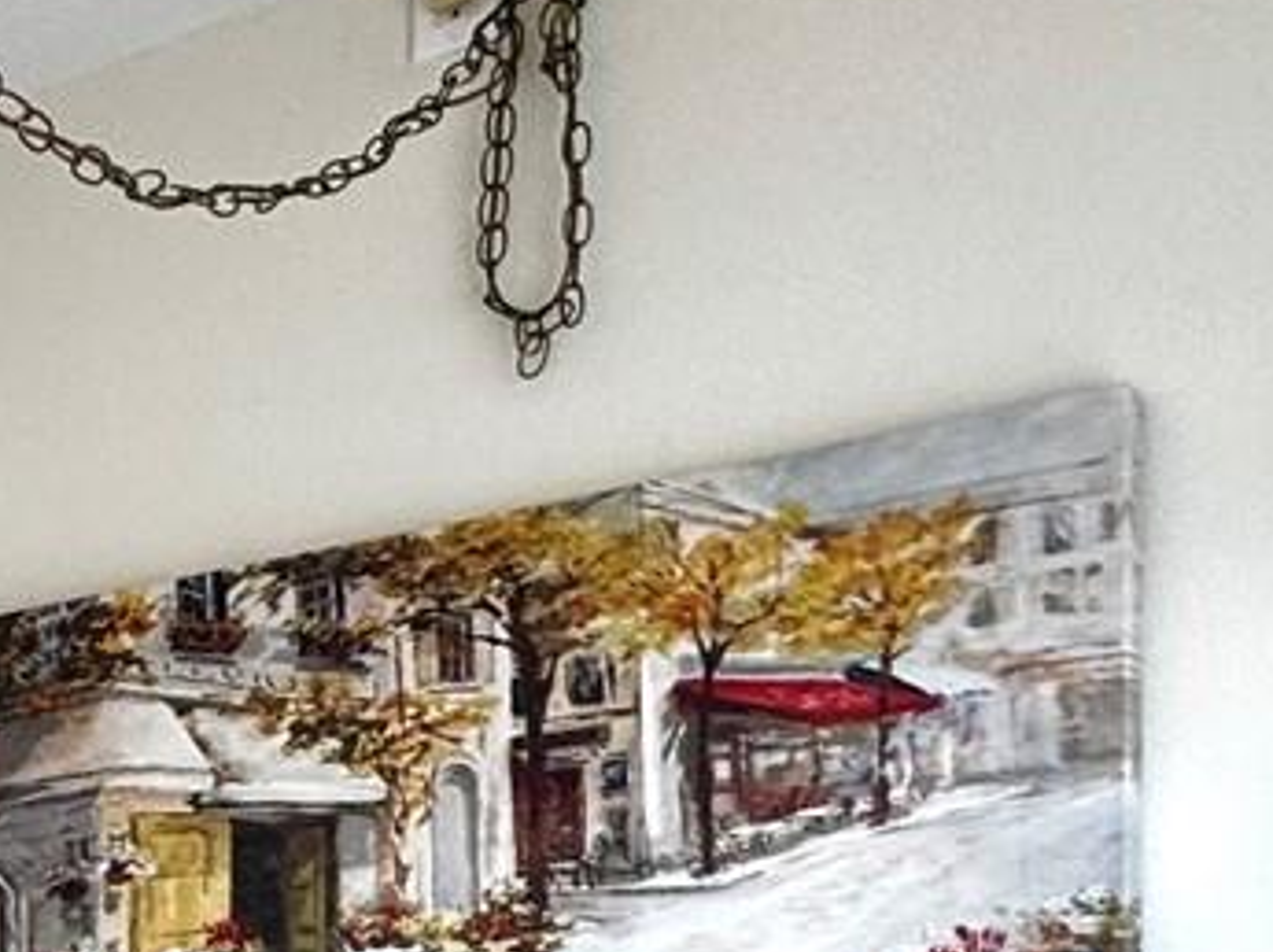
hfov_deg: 20.2
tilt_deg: -2.1
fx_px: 2388
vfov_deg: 20.7
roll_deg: +0.5
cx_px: -1081
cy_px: 1214
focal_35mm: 65
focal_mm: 2.22
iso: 125
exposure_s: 1/120
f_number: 2.2
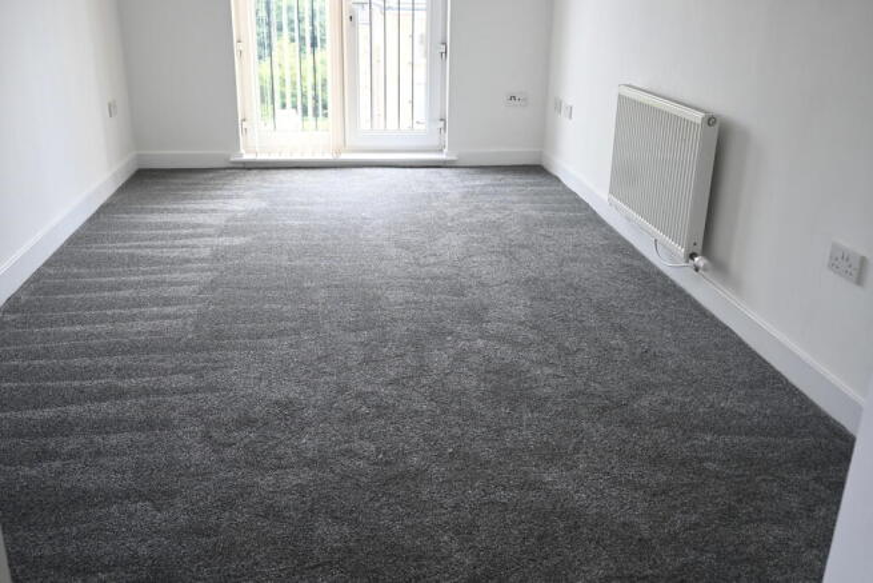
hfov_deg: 57.2
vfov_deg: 40.0
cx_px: 436
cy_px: 292
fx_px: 800
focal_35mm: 33
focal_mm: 22
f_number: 4
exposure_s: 1/40
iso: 160
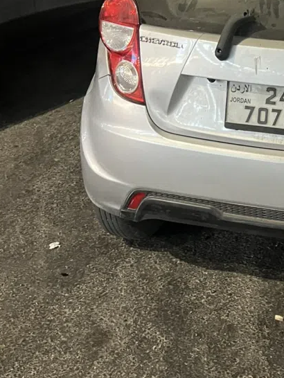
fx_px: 710
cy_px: 155
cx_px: 281
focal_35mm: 65
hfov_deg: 21.8
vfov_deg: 29.7
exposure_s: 1/50
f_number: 1.5
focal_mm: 5.7
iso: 500
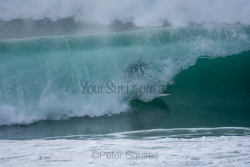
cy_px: 84
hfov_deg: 2.7
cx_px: 125
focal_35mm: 750
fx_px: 5209
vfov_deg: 1.8
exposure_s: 1/800
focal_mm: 500
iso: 180
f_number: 5.6
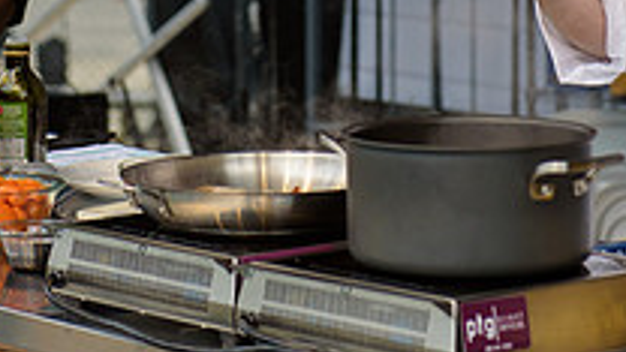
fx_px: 3403
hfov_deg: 10.5
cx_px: 202
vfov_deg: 5.8
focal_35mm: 205
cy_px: -221
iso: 200
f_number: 3.2
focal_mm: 70
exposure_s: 1/1250
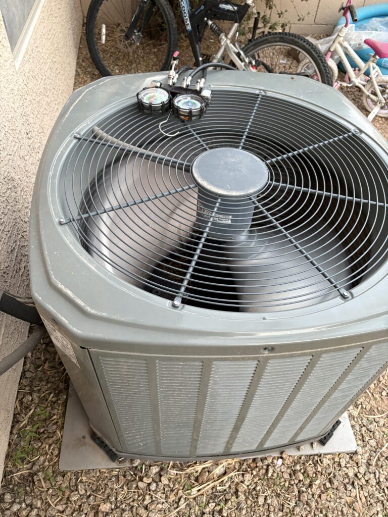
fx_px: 389
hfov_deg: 53.1
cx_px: 194
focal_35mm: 26
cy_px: 258
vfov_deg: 67.3
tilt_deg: -48.4
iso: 250
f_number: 1.6
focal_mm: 5.96
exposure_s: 1/60
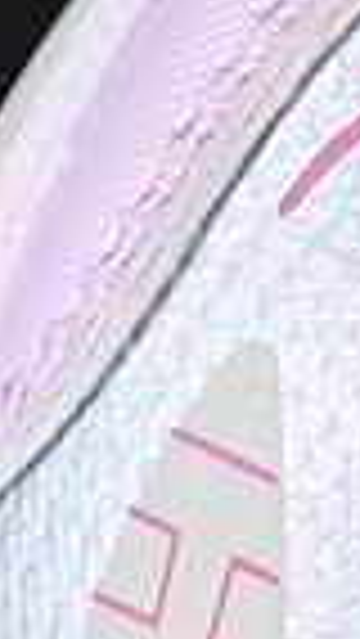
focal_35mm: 596
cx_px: 981
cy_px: 1076
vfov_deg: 3.6
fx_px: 10102
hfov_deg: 2.0
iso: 160
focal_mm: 50
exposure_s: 1/80
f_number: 7.1
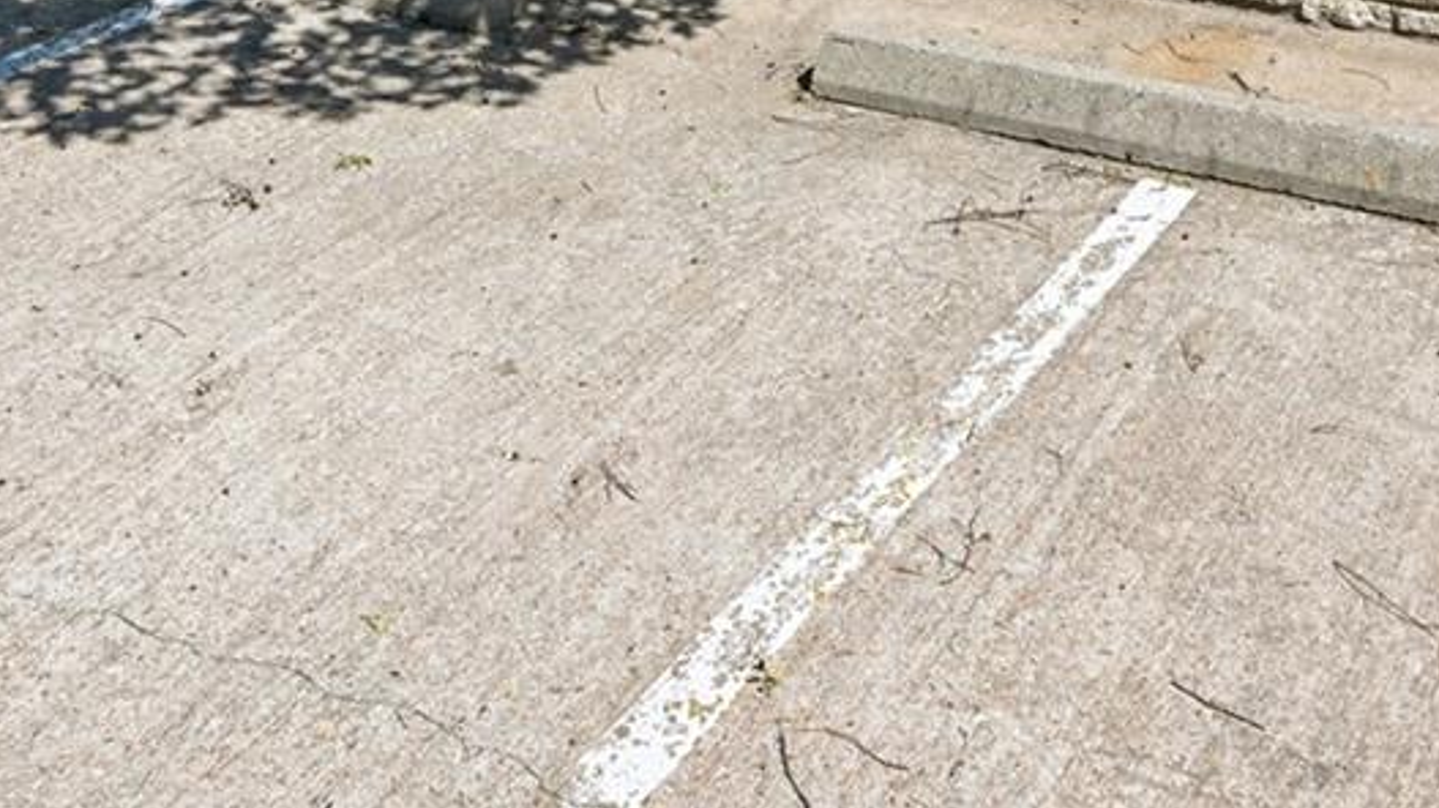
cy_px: -689
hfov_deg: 36.6
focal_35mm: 57
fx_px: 2174
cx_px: 754
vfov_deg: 17.0
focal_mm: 14
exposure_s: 1/250
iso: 100
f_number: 6.7
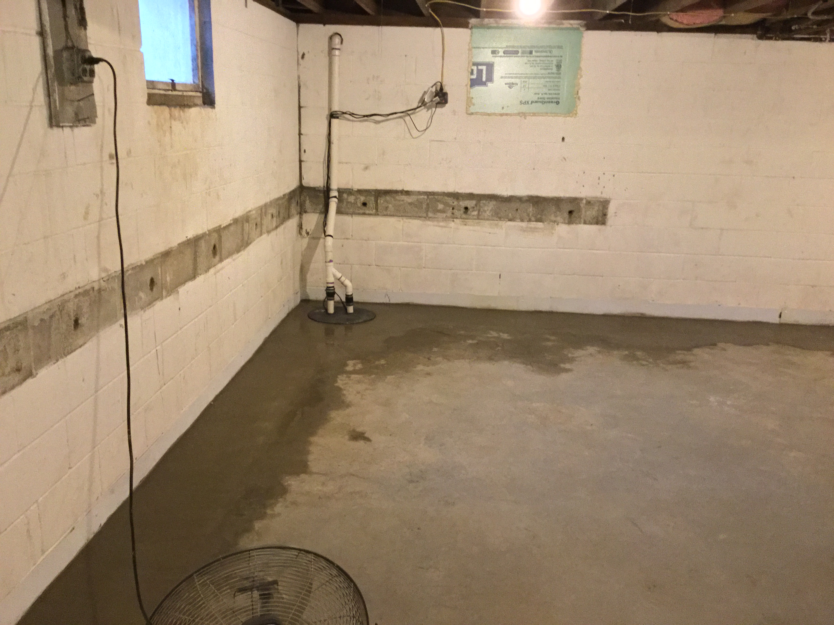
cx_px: 417
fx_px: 747
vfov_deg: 45.4
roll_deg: -2.8
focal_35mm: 31
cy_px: 312
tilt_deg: -14.1
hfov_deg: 58.4
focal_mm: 3.3
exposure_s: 1/15
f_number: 2.4
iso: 320
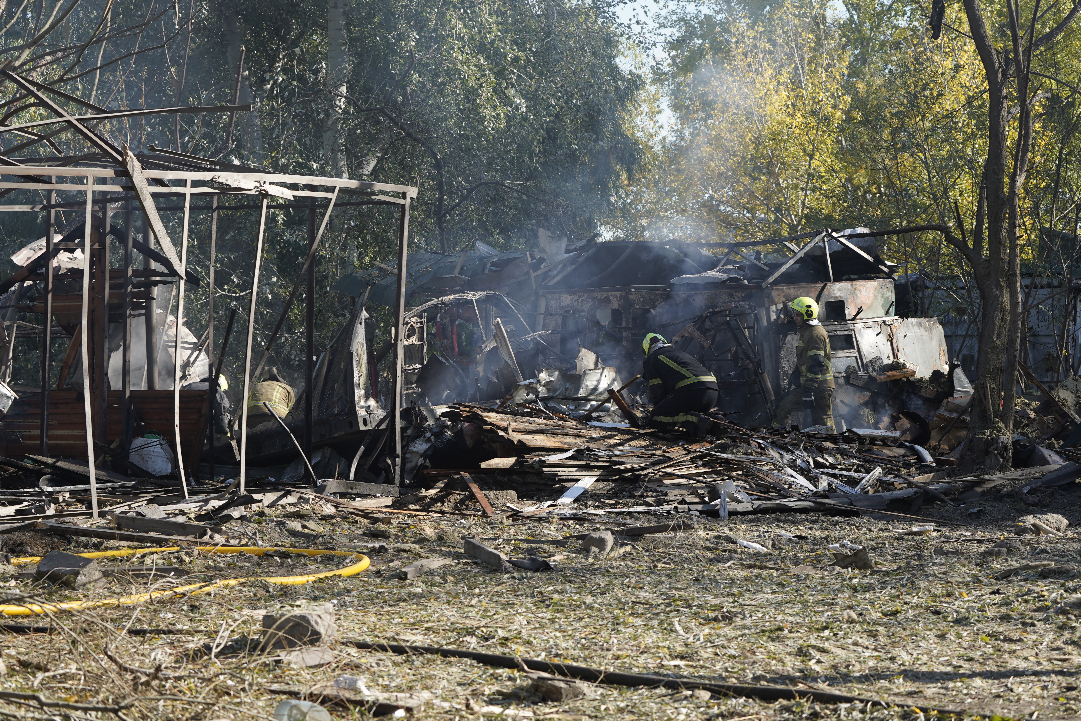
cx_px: 540
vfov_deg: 13.7
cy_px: 360
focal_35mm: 100
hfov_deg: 20.4
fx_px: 3003
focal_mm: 100
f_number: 6.3
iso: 200
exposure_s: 1/320
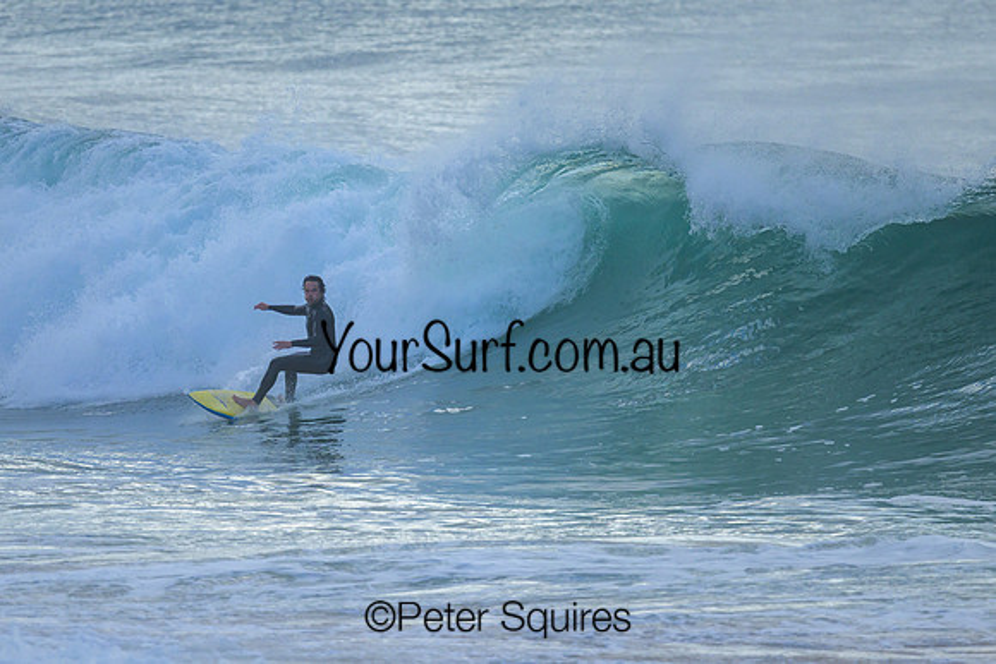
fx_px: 30401
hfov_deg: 1.9
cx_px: 461
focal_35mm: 1099
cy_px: 248
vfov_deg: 1.3
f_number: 6.3
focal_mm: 800
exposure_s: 1/2500
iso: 560
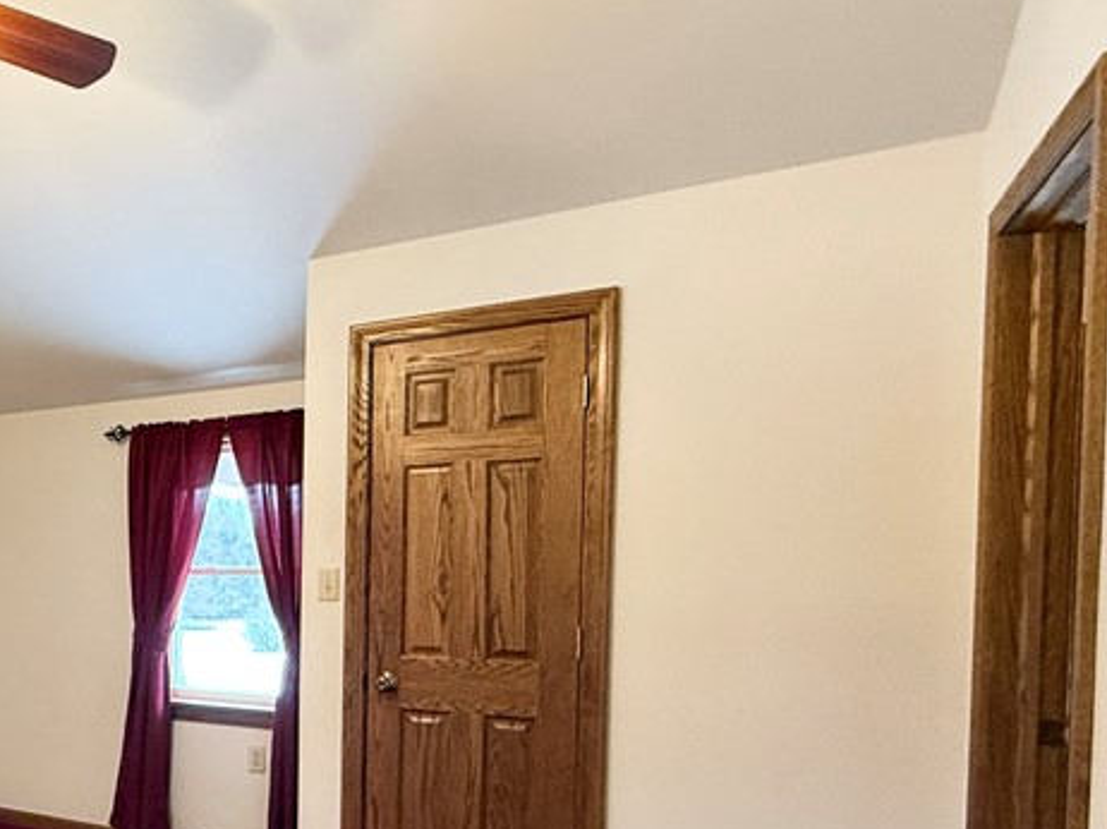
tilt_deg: -1.7
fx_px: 991
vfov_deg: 44.1
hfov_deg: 46.8
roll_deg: -0.9
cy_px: 612
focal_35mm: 31
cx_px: -43
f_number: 2.2
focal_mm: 2.22
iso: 400
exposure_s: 1/60
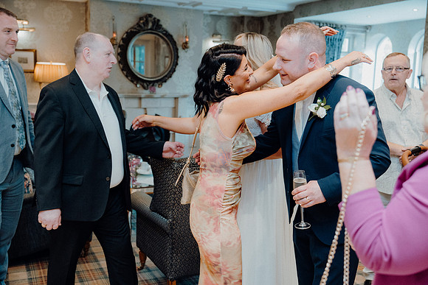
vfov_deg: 34.2
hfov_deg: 49.5
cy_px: 142
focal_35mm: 39
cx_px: 214
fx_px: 464
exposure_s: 1/160
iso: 2500
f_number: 3.5
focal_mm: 39
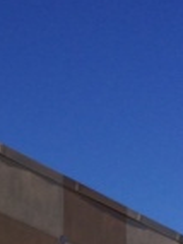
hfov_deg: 10.9
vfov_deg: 13.4
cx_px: -31
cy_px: 427
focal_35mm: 134
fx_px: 946
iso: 32
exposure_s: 1/5128
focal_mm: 4.12
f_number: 2.2
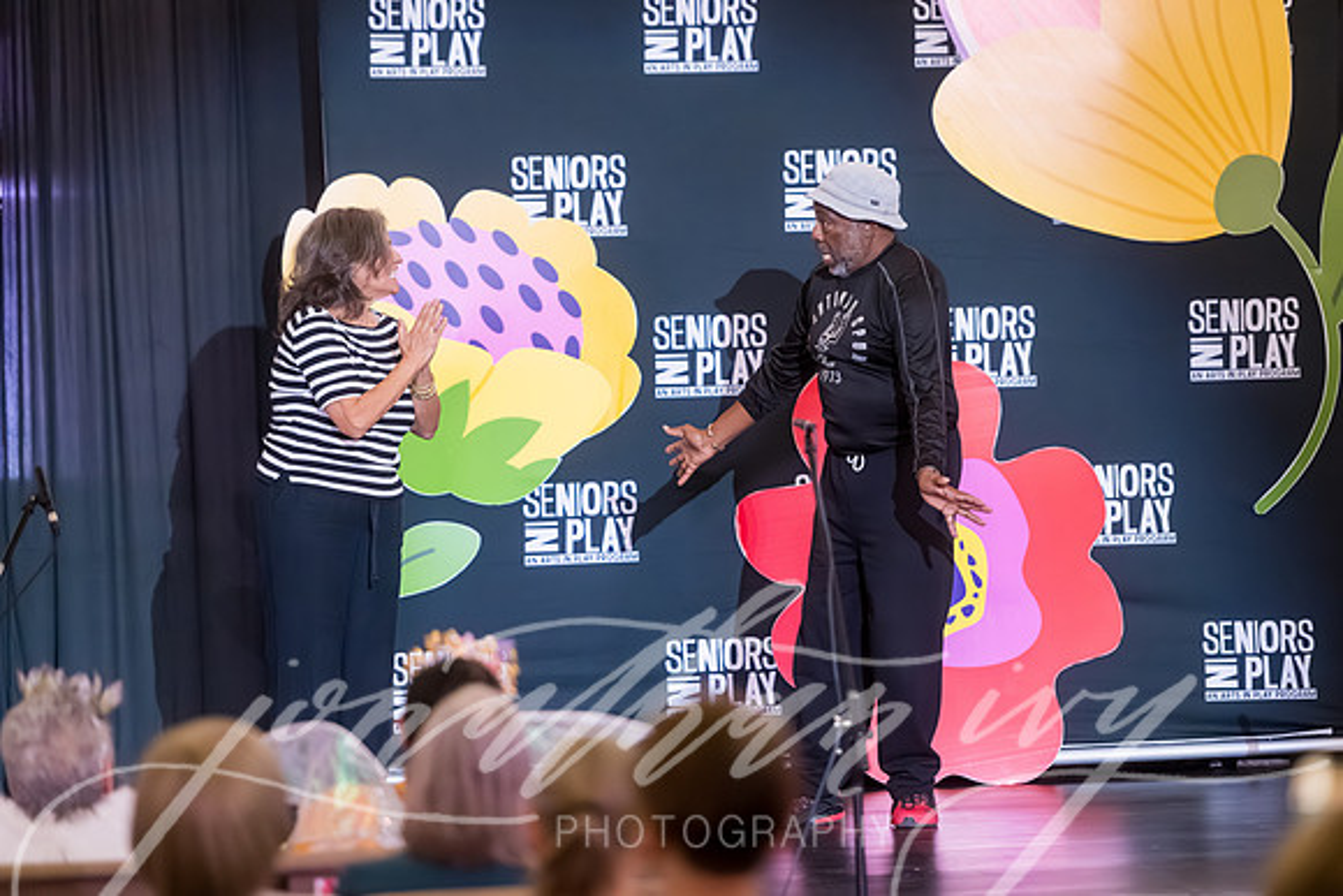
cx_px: 672
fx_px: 6530
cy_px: 448
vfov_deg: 7.9
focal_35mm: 175
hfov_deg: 11.7
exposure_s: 1/200
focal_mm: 175
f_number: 2.8
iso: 5600
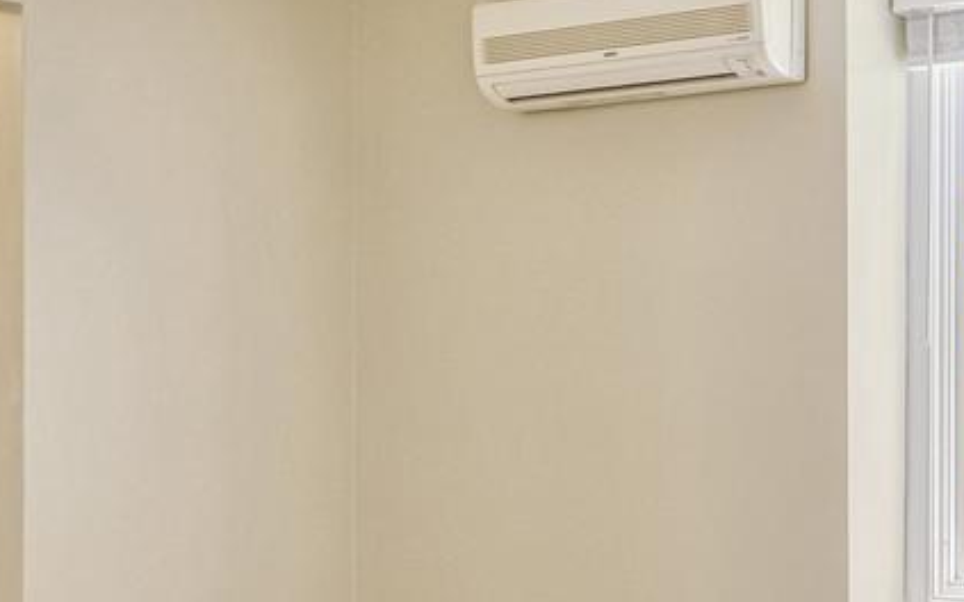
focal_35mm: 79
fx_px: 2075
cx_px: 439
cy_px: 412
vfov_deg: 16.5
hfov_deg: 26.1
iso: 1250
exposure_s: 1/80
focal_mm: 16
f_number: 7.1
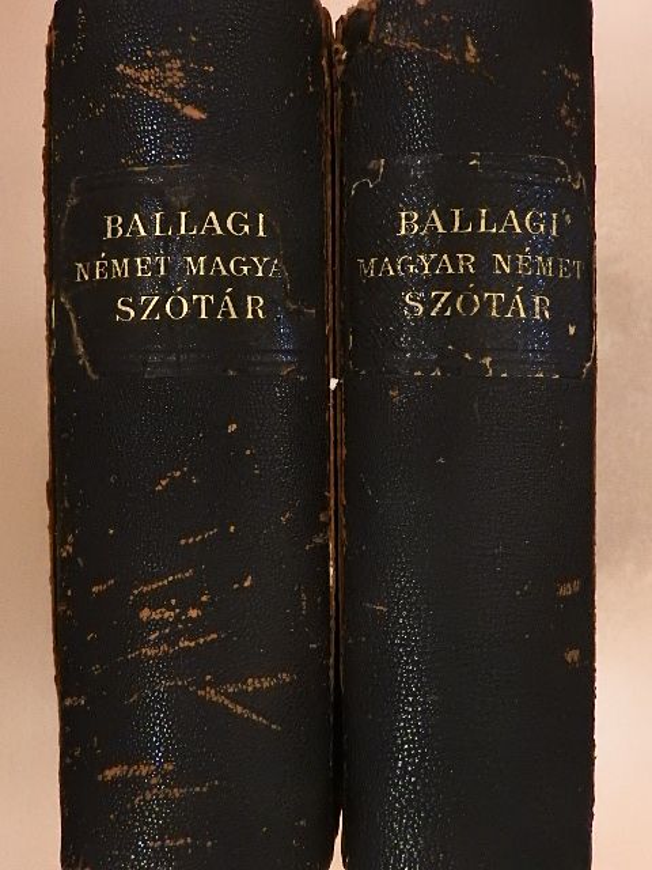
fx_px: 753
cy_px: 435
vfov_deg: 60.0
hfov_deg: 46.8
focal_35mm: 30
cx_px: 326
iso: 1600
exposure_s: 1/80
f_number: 3.5
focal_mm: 5.4
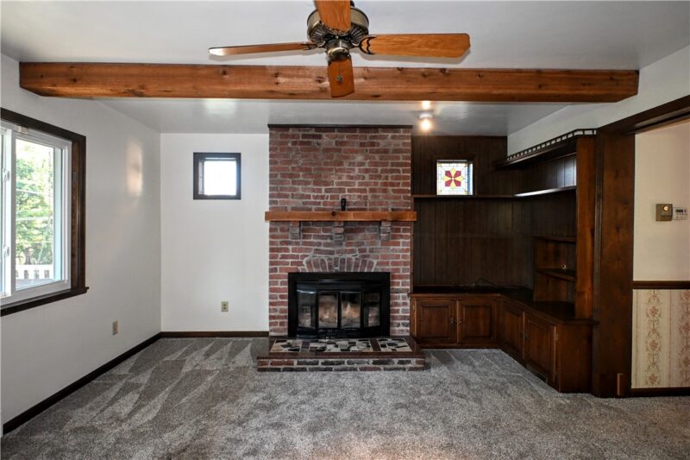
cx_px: 345
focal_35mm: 20
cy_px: 230
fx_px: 374
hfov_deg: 85.4
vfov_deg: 63.2
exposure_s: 1/60
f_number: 4
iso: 1800
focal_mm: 13
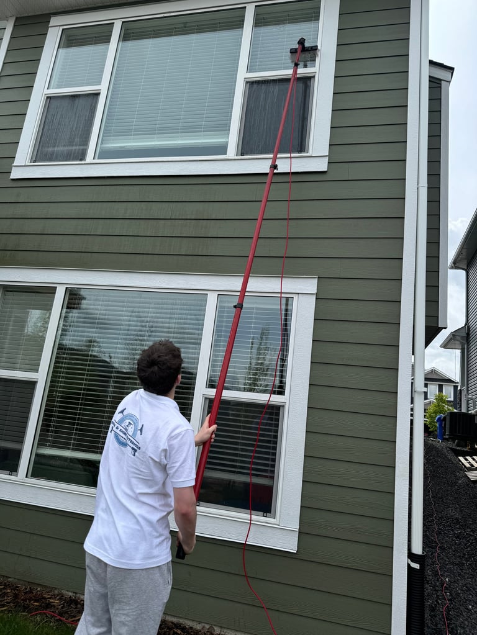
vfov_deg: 71.6
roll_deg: -5.9
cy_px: 318
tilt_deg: +13.9
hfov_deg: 56.8
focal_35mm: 24
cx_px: 238
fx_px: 441
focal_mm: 6.76
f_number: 1.78
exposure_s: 1/3247
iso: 80
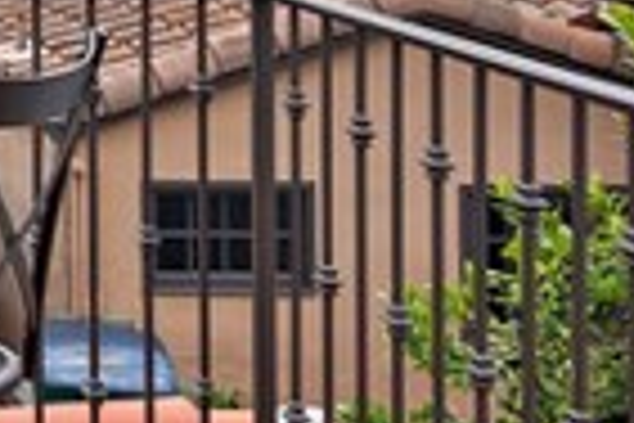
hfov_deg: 15.9
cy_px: -286
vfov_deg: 12.5
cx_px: -612
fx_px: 1796
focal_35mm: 102
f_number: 7.1
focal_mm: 14
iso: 125
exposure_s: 1/320
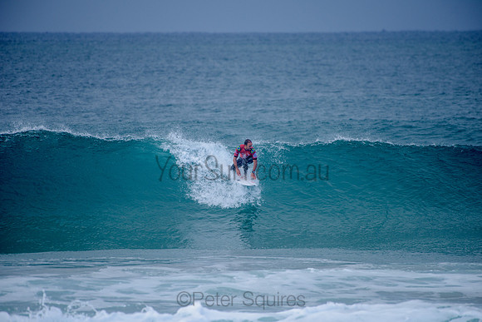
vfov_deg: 2.7
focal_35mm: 509
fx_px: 6813
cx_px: 241
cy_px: 161
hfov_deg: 4.1
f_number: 5.6
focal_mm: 500
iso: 125
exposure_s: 1/800
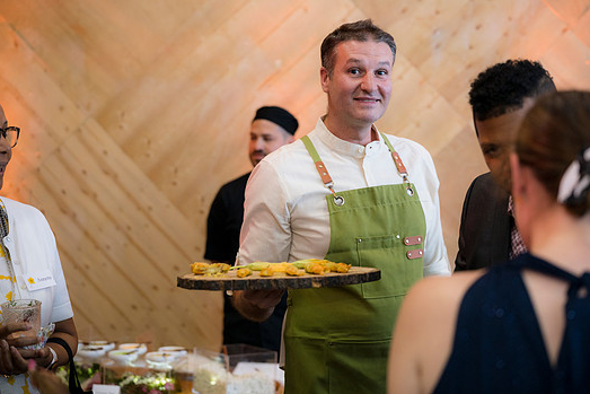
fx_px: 1000
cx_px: 316
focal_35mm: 61
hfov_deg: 32.9
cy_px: 182
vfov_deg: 22.3
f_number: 2.2
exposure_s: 1/160
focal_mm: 55
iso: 360
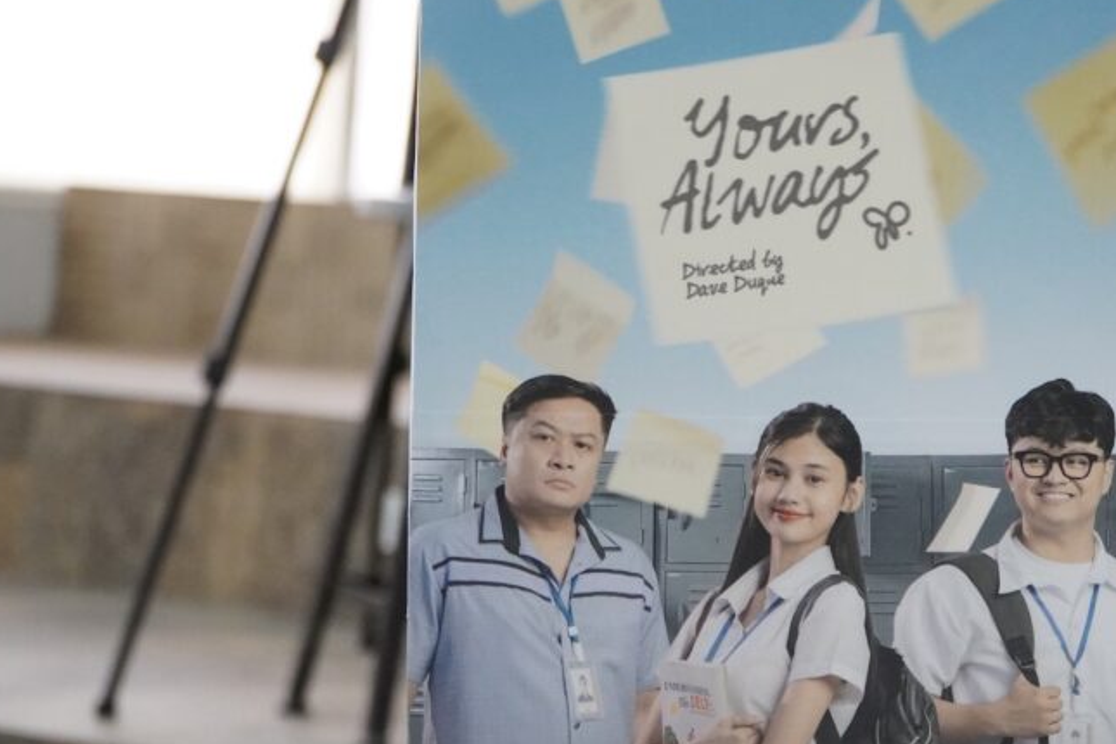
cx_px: 811
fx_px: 3689
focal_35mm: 119
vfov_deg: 11.5
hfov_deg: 17.1
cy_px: 456
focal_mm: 50
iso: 4000
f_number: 4
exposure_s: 1/125
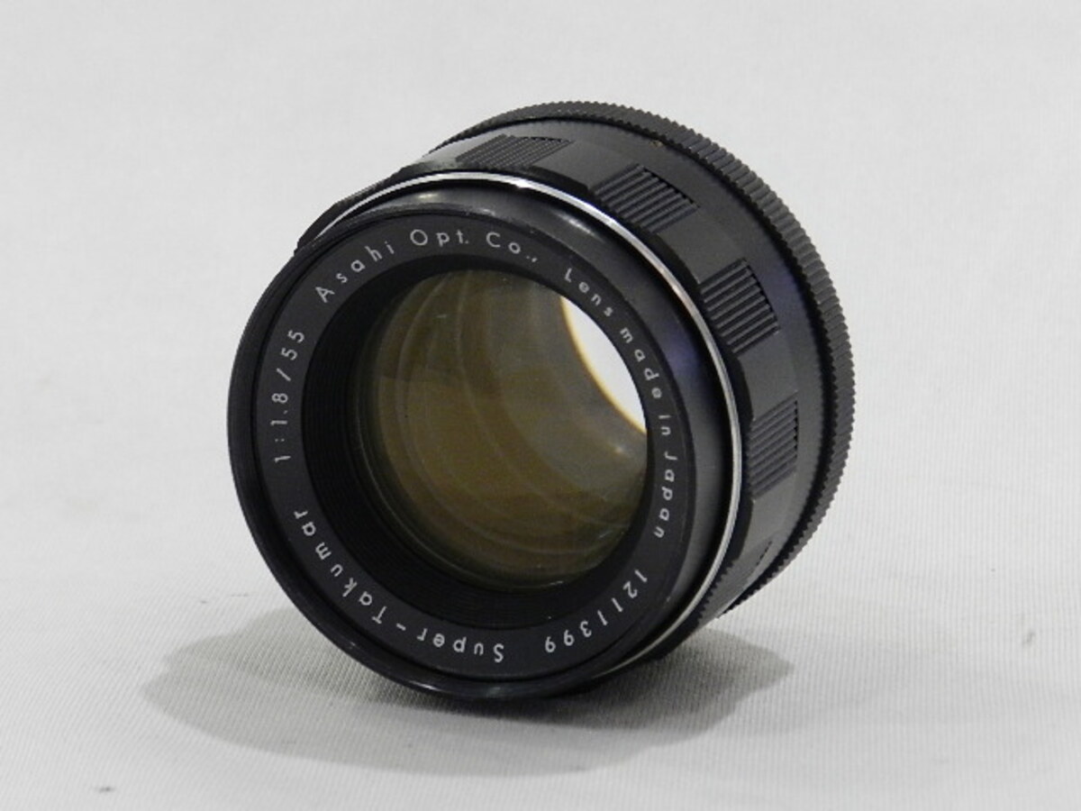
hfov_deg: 12.3
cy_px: 406
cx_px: 540
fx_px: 4997
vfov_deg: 9.3
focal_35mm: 160
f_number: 5.3
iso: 800
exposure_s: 1/50
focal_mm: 28.4
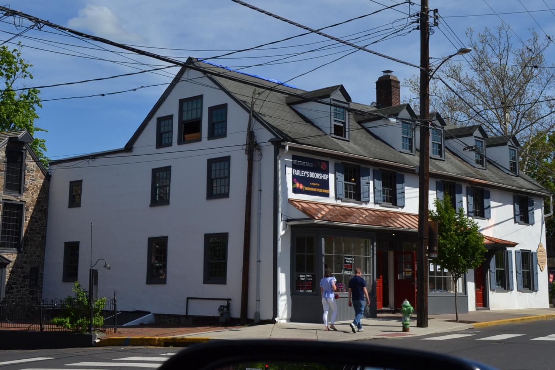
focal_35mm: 49
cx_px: 265
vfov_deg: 27.4
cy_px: 130
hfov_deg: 40.3
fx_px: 755
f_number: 8
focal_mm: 24
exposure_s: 1/250
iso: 100
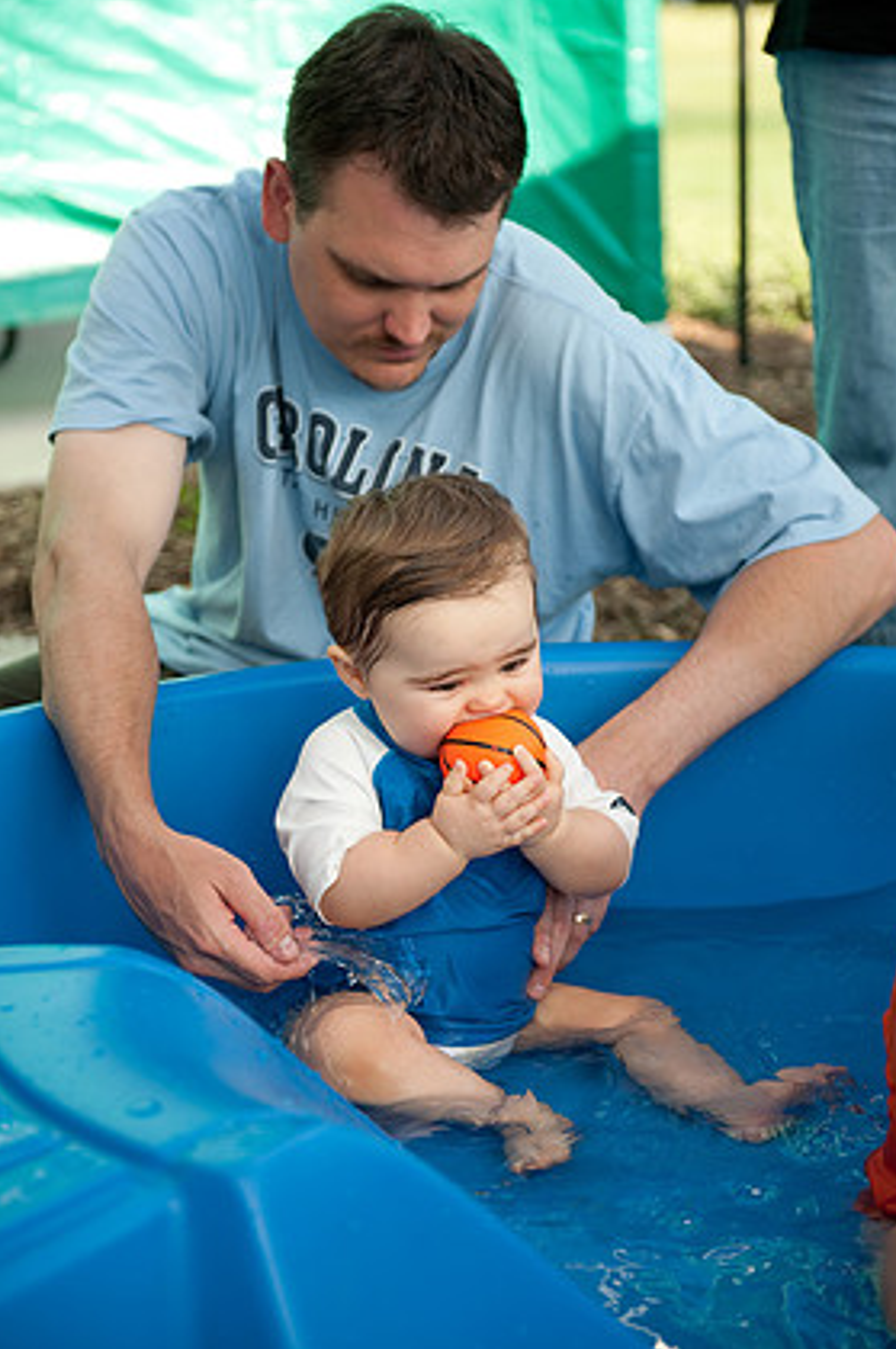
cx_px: 442
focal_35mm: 75
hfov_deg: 18.1
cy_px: 646
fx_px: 2807
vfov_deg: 27.0
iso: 320
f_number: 2.8
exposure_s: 1/1250
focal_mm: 70
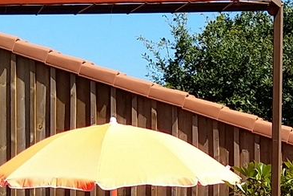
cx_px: 314
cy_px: 291
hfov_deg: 26.1
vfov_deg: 17.2
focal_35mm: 72
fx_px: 586
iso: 100
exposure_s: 1/1889
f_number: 1.75
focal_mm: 4.28
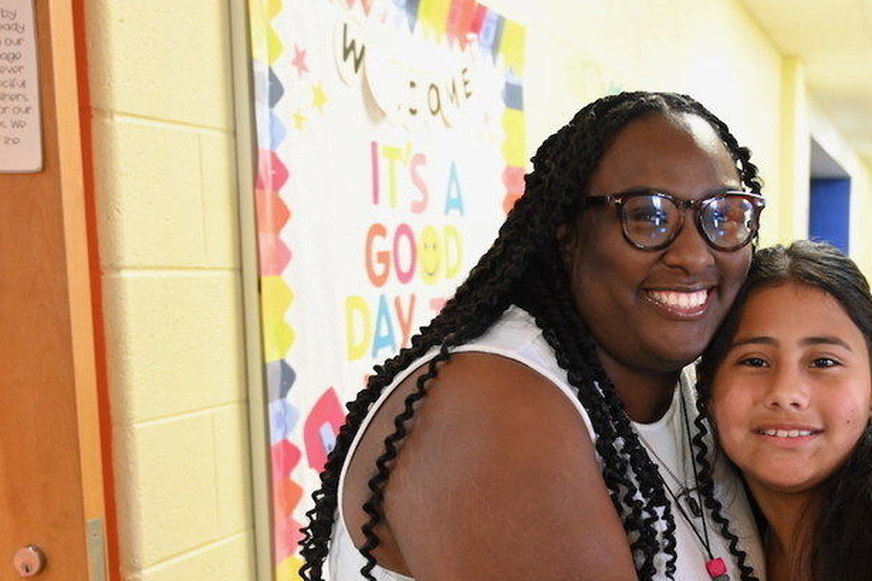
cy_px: 426
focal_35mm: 51
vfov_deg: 26.3
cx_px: 720
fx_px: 1231
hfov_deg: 37.4
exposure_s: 1/60
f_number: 4
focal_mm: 30.5
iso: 6400
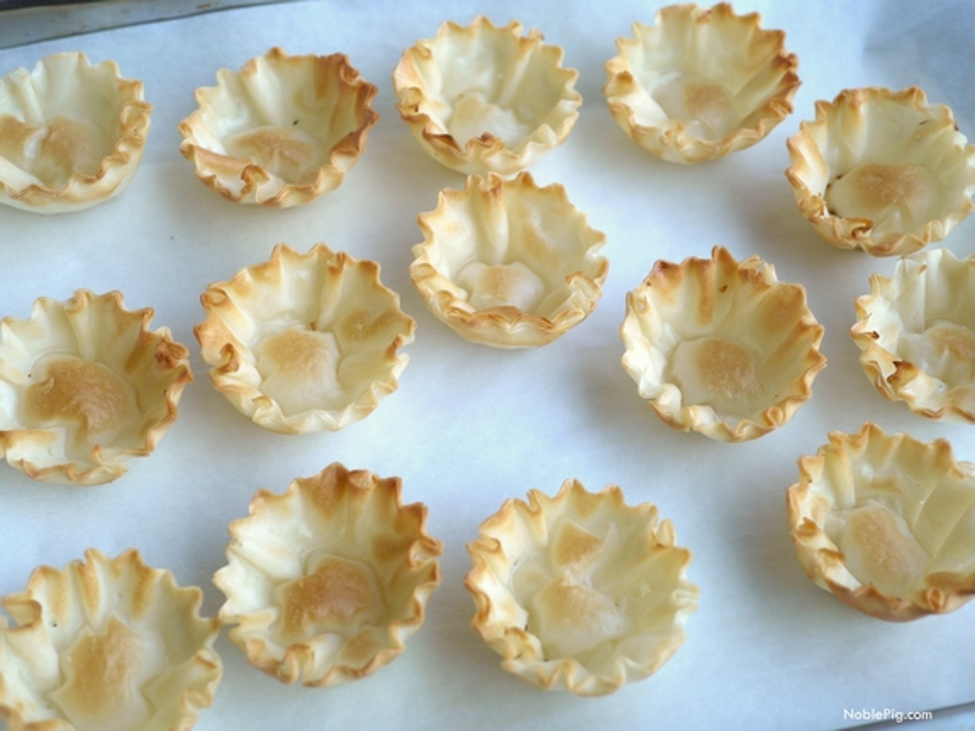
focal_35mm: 50
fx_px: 1408
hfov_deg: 38.2
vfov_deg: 29.1
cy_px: 366
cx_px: 488
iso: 100
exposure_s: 1/800
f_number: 3.5
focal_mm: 25
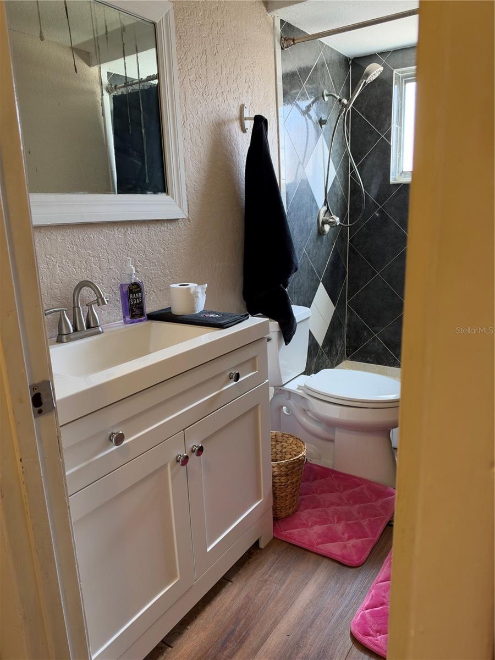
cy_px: 330
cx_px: 248
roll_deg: +1.4
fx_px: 458
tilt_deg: -14.1
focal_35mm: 24
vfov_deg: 71.6
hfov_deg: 56.8
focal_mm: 6.93
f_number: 1.48
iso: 160
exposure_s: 1/60
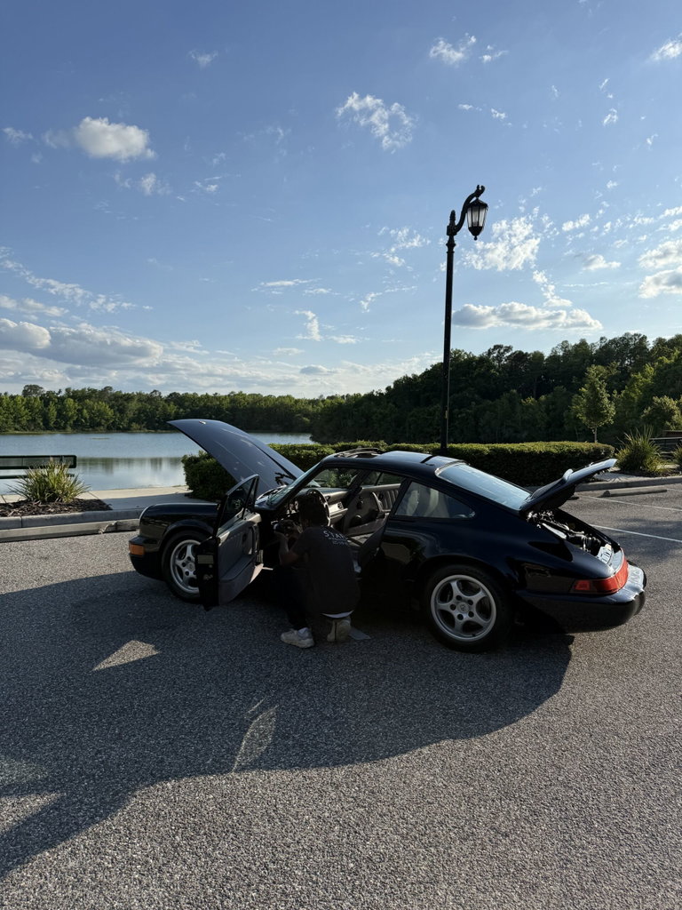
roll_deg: -0.3
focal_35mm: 24
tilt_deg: -2.6
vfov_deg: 71.6
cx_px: 341
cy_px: 455
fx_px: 630
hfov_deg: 56.8
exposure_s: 1/5714
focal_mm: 6.76
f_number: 1.78
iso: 80
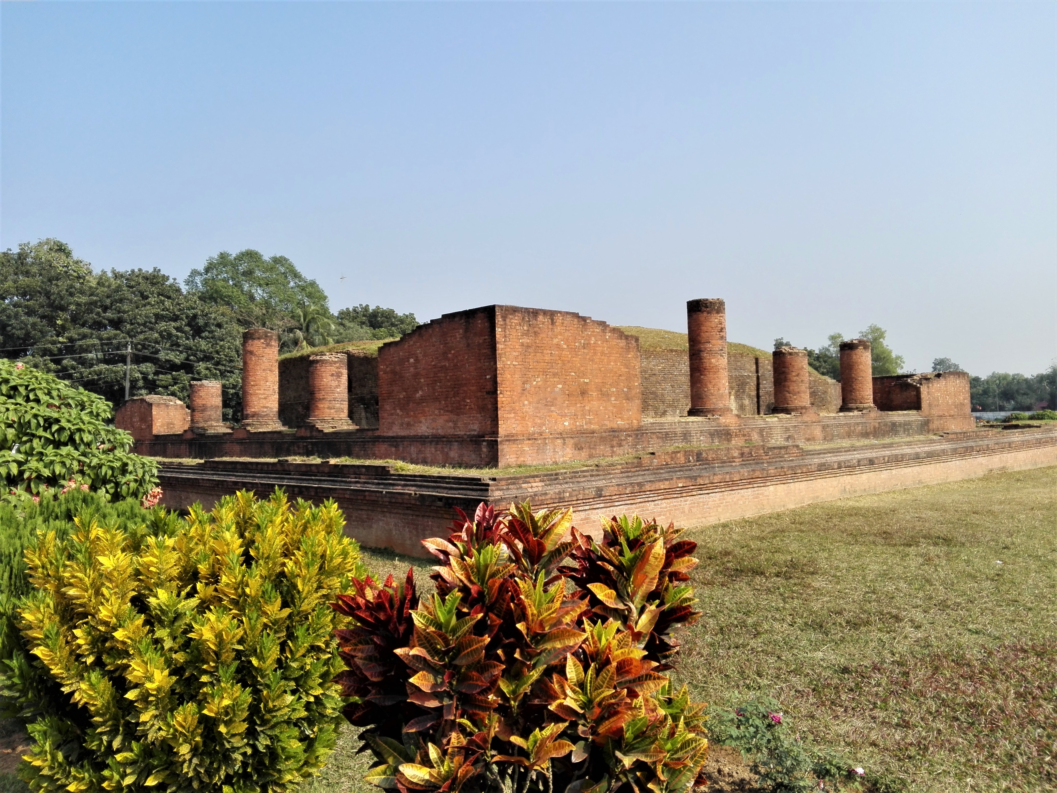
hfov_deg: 65.3
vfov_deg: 51.4
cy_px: 396
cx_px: 528
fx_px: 824
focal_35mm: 27
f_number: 2
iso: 100
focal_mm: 3.68
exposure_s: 1/1074
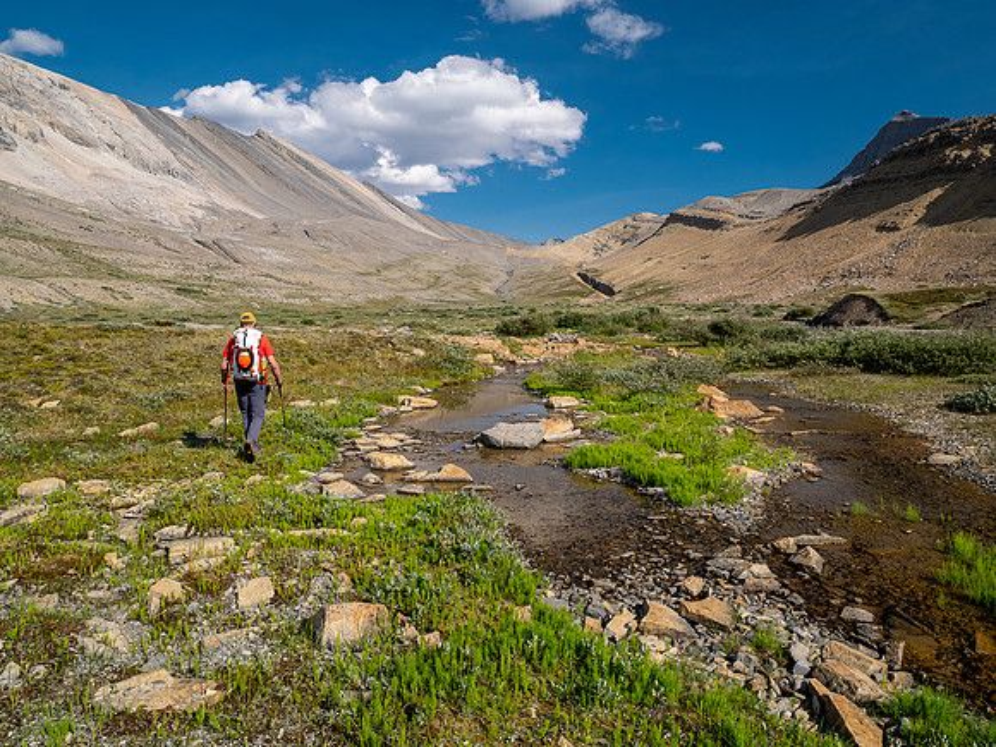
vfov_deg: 56.8
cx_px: 498
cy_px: 374
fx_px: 691
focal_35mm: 24
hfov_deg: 71.6
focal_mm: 12
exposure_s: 1/200
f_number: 8
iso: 200
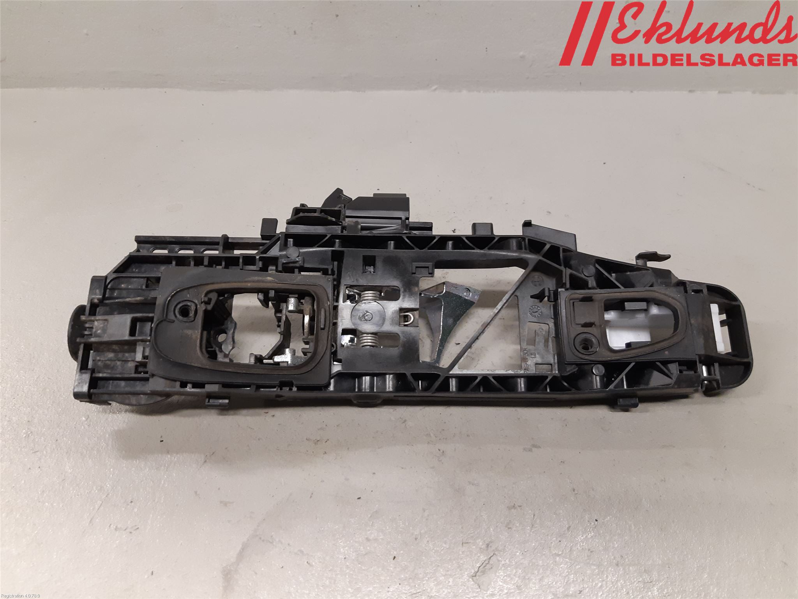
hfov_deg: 67.3
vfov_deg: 53.1
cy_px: 300
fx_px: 599
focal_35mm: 26
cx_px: 399
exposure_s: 1/50
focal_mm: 3.93
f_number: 1.7
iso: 200
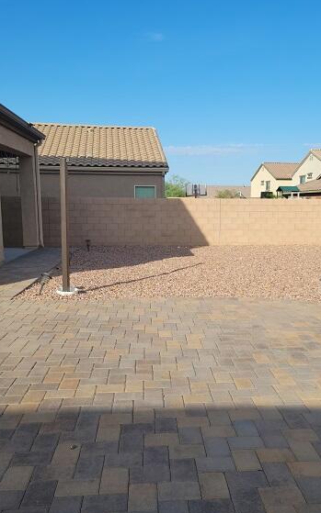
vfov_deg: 56.7
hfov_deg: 37.1
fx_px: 476
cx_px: 191
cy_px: 275
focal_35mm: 34
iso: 25
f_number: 2
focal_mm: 5.9
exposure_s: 1/670
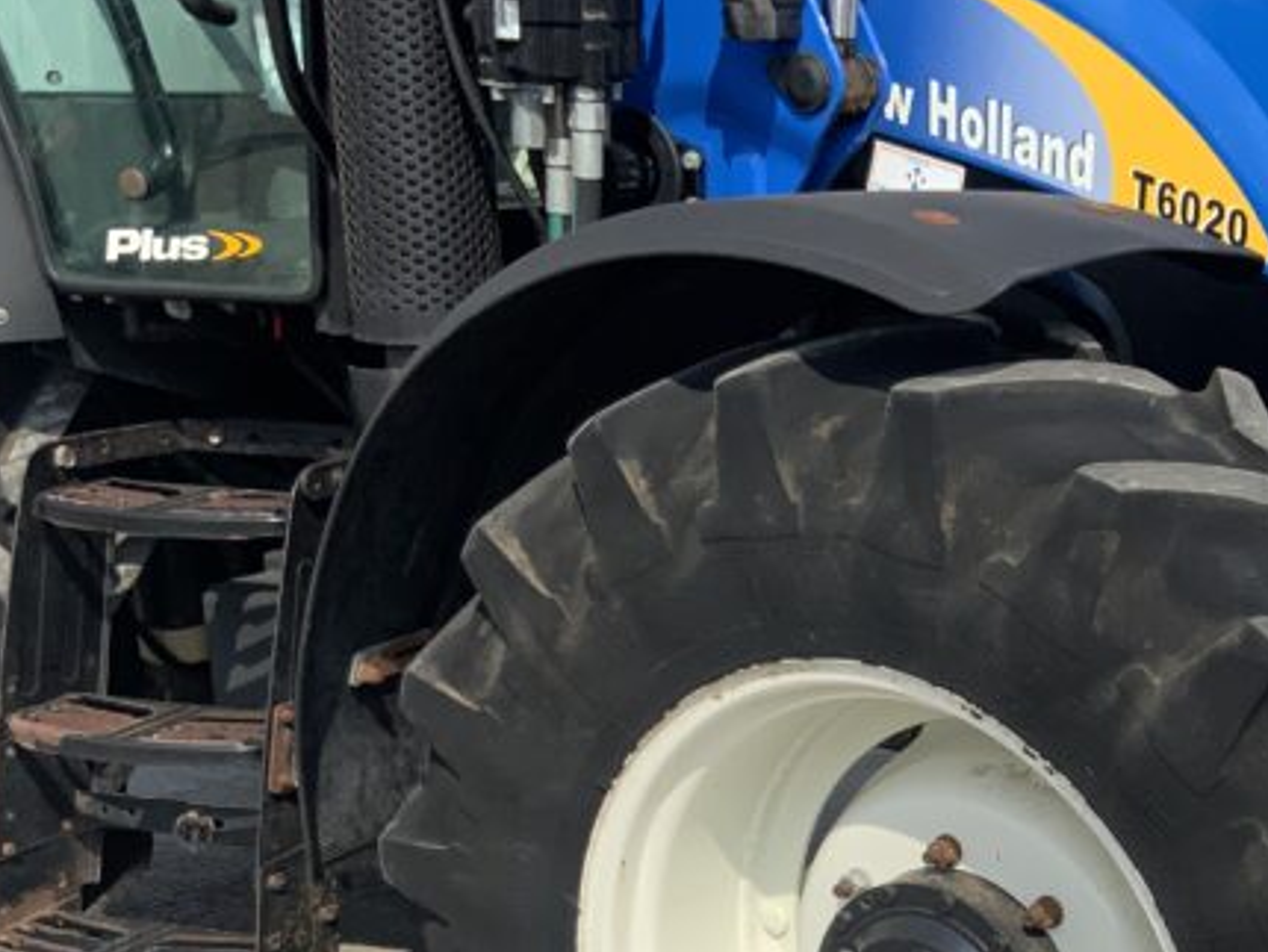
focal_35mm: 69
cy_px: 931
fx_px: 2529
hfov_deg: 26.3
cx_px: 1333
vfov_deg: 20.7
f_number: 1.8
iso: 16
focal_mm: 3
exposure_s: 1/1730
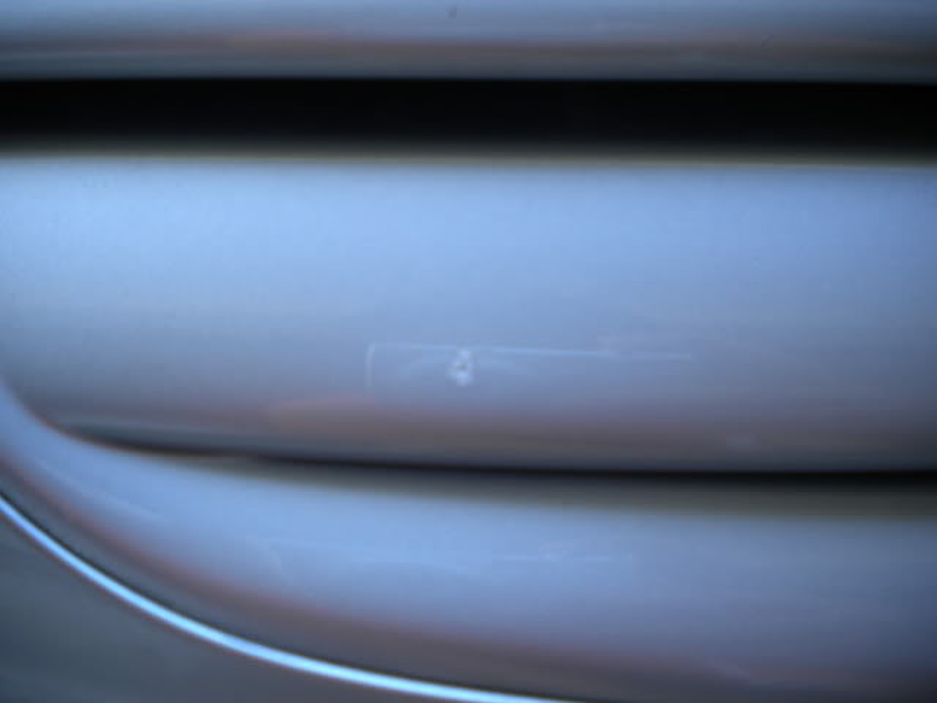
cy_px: 352
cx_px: 468
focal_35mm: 35
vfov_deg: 40.7
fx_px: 947
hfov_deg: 52.6
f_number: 3.1
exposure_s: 1/59.2
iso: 88
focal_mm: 6.3
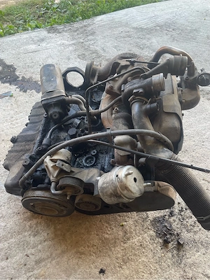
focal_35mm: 26
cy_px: 140
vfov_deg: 67.3
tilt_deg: -51.5
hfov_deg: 53.1
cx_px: 105
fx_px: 210
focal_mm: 4.2
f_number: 1.6
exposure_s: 1/121
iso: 64
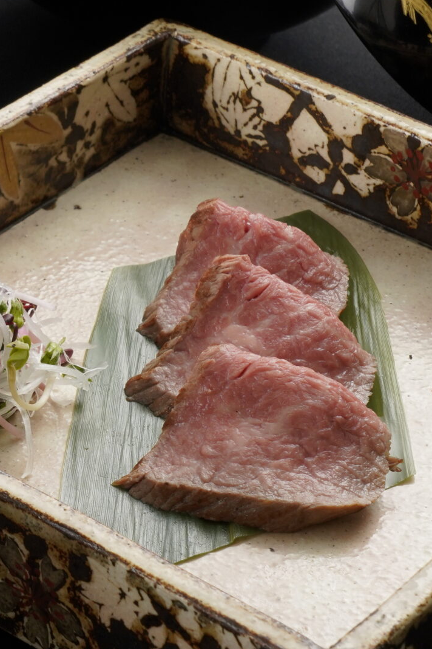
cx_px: -140
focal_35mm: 151
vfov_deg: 13.6
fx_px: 2718
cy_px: 233
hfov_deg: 8.9
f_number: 20
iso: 800
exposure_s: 1/125
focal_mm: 63
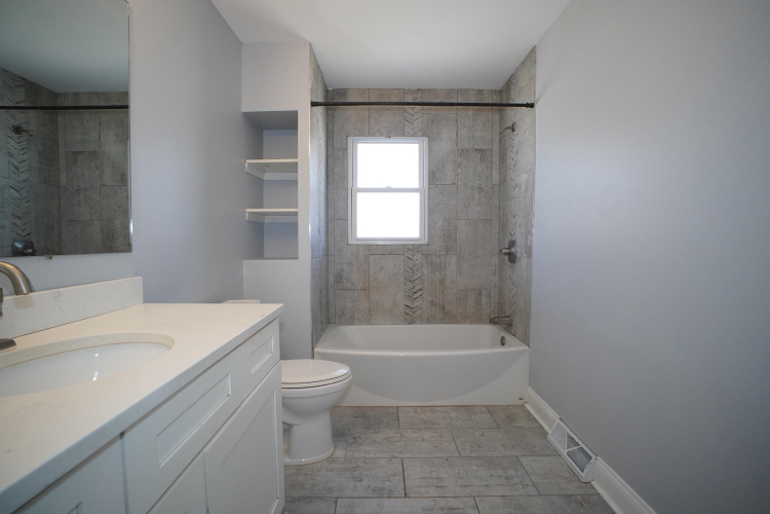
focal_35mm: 16
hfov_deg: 95.0
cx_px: 385
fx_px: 353
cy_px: 257
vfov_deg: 72.1
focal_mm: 11
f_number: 4
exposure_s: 1/160
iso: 1000
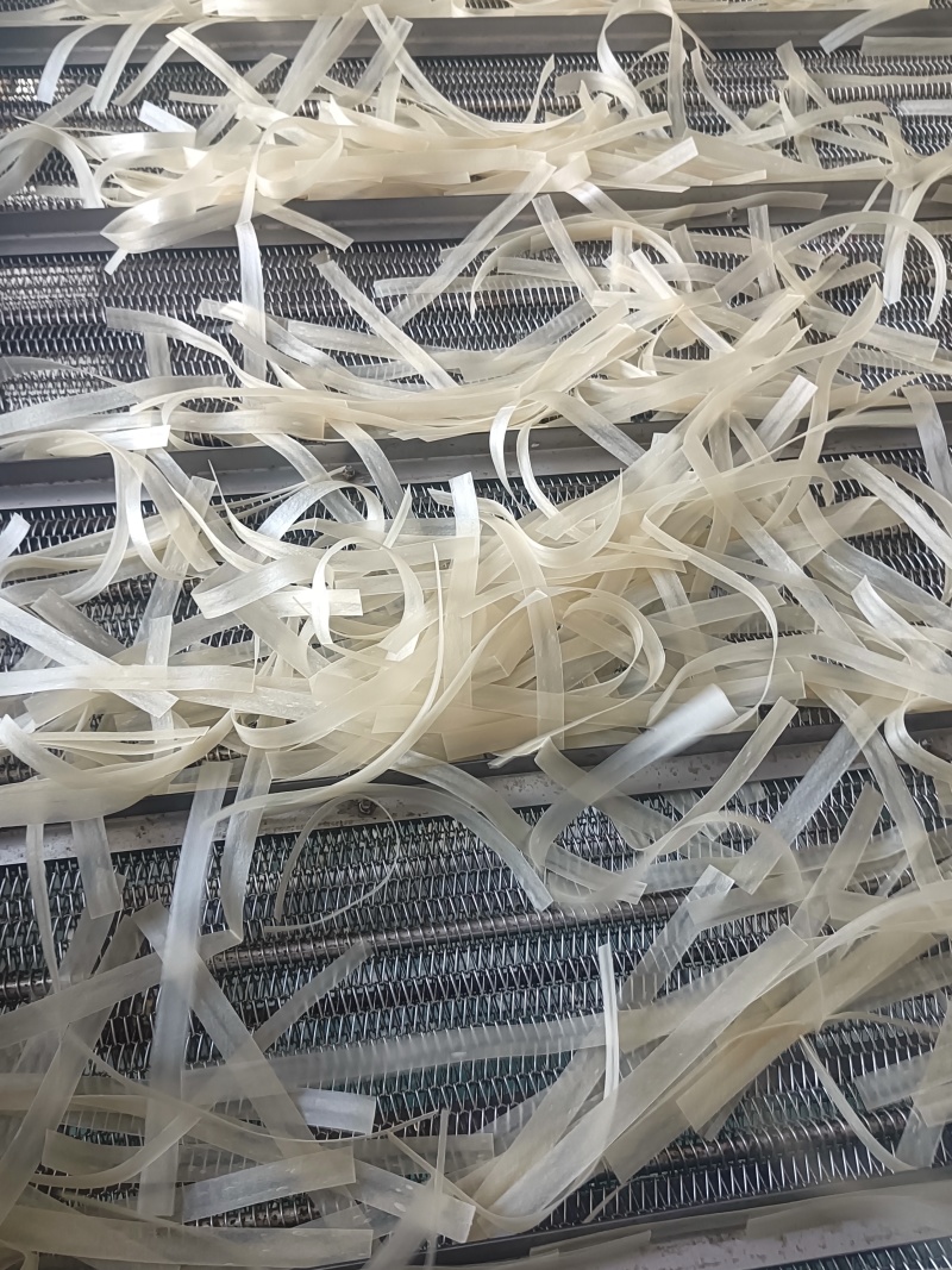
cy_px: 635
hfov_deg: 51.3
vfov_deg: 65.3
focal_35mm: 27
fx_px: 990
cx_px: 476
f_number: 1.9
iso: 681
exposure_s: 1/33.3
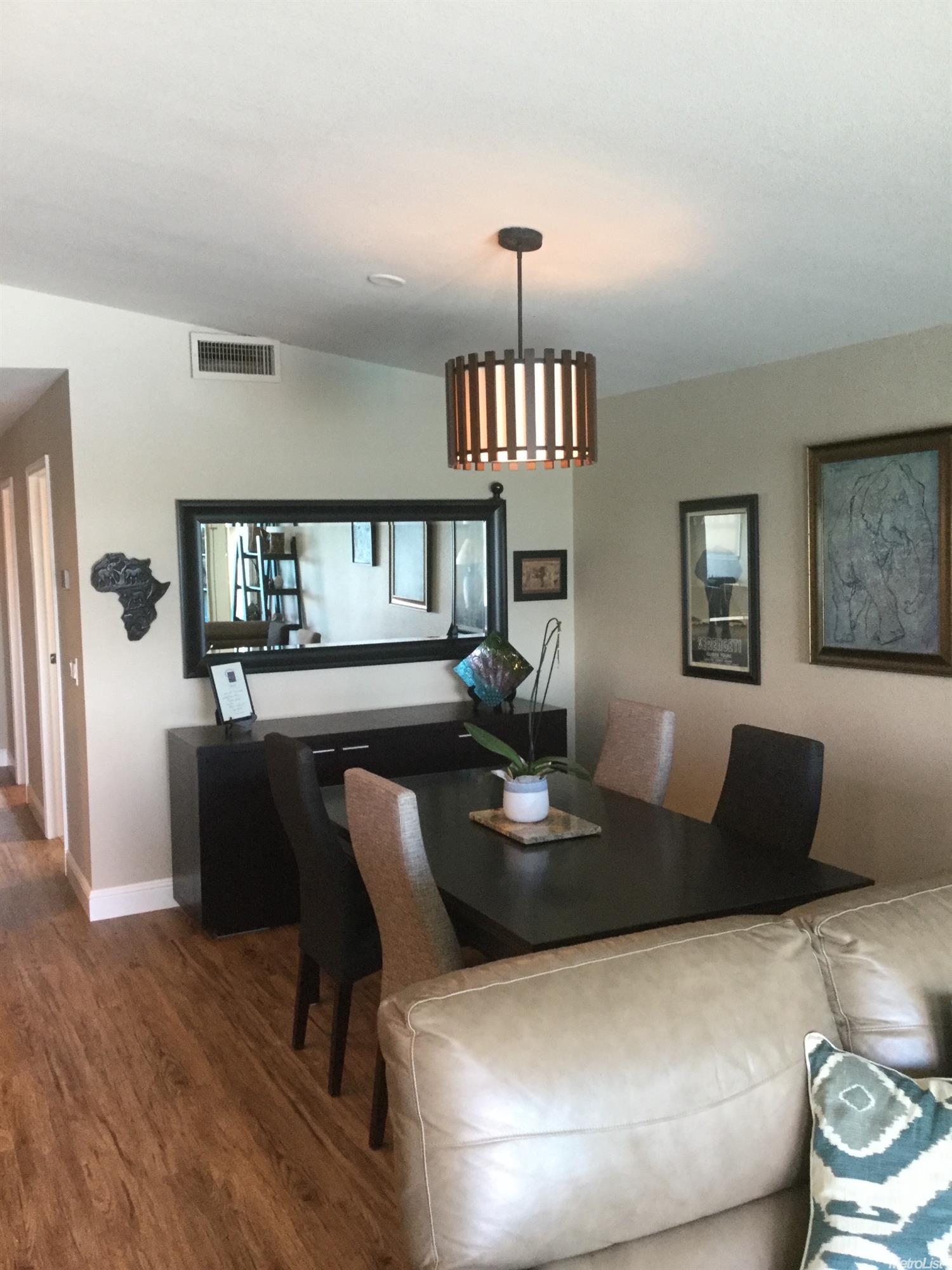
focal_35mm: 31
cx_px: 476
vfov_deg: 58.4
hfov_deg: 45.4
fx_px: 1137
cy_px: 635
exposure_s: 1/30
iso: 125
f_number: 2.4
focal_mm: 3.3
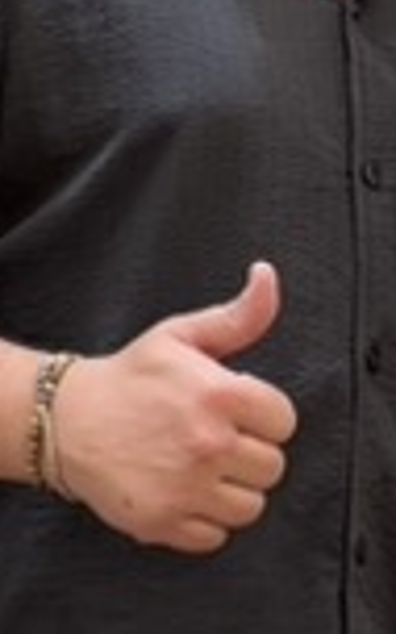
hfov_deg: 7.6
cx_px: 504
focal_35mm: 171
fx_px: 2953
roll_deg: -3.5
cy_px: 938
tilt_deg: +3.2
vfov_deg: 11.7
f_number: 1.78
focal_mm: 6.76
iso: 250
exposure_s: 1/50
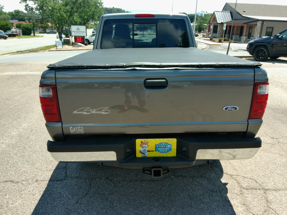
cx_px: 144
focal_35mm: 26
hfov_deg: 67.3
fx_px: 216
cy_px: 108
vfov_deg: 53.1
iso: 100
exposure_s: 1/457
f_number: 2
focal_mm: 3
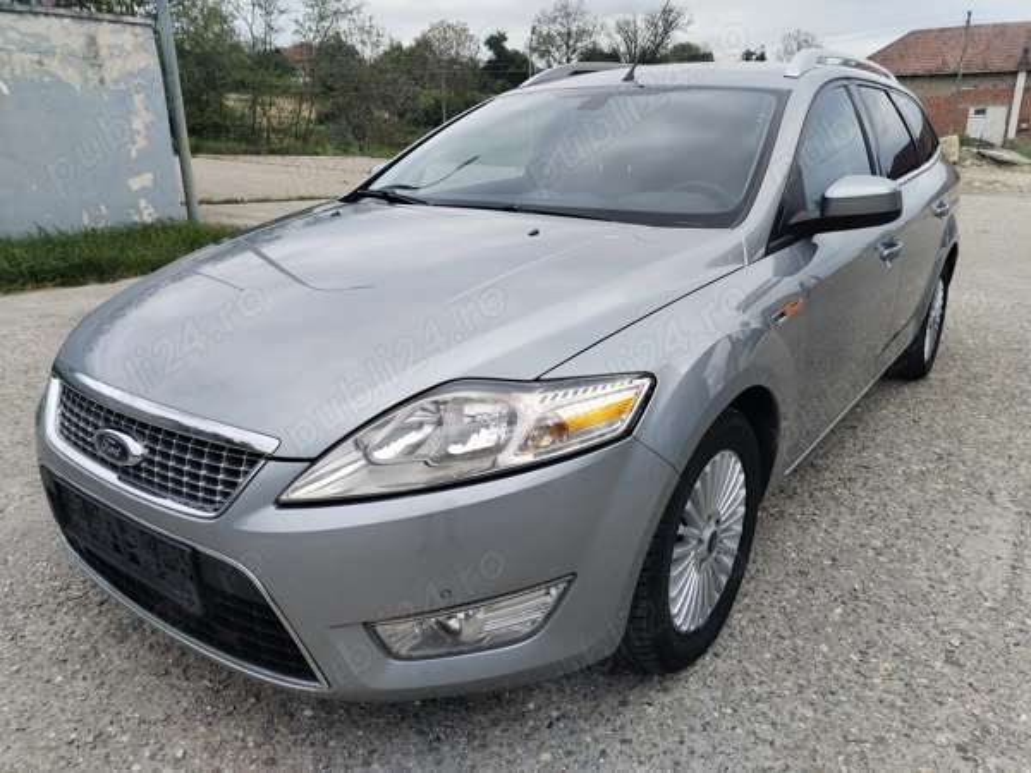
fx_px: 864
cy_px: 386
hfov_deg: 61.7
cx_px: 516
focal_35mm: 29
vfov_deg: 48.2
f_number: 1.8
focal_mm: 4.75
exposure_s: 1/1421
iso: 100
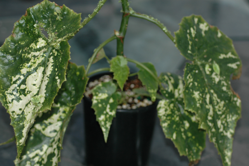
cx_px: 124
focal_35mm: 90
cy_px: 83
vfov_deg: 15.2
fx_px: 622
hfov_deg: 22.6
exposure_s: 1/60
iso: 200
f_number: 3.3
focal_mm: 60
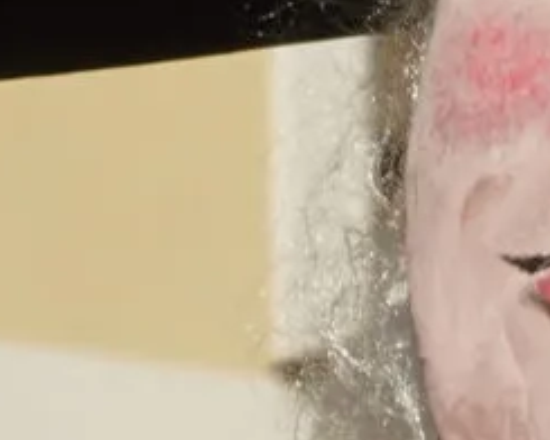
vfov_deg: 2.6
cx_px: 834
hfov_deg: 3.2
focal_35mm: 598
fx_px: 9734
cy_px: 249
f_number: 5.6
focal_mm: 61
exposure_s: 1/1250
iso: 100
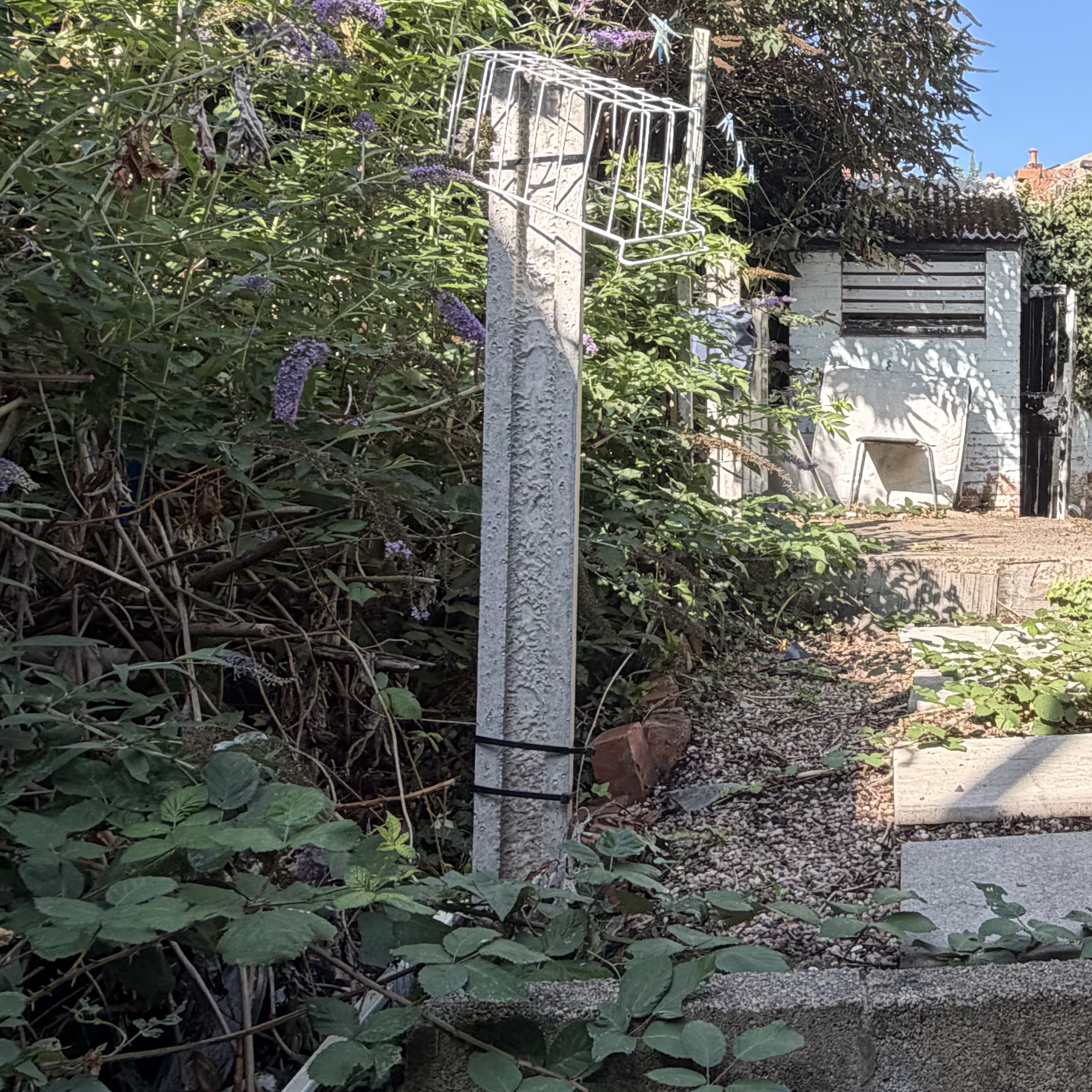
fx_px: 1356
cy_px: 425
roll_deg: +0.3
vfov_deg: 43.6
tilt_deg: +2.7
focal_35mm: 38
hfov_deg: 40.4
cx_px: 991
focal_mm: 2.22
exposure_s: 1/502
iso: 64
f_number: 2.2
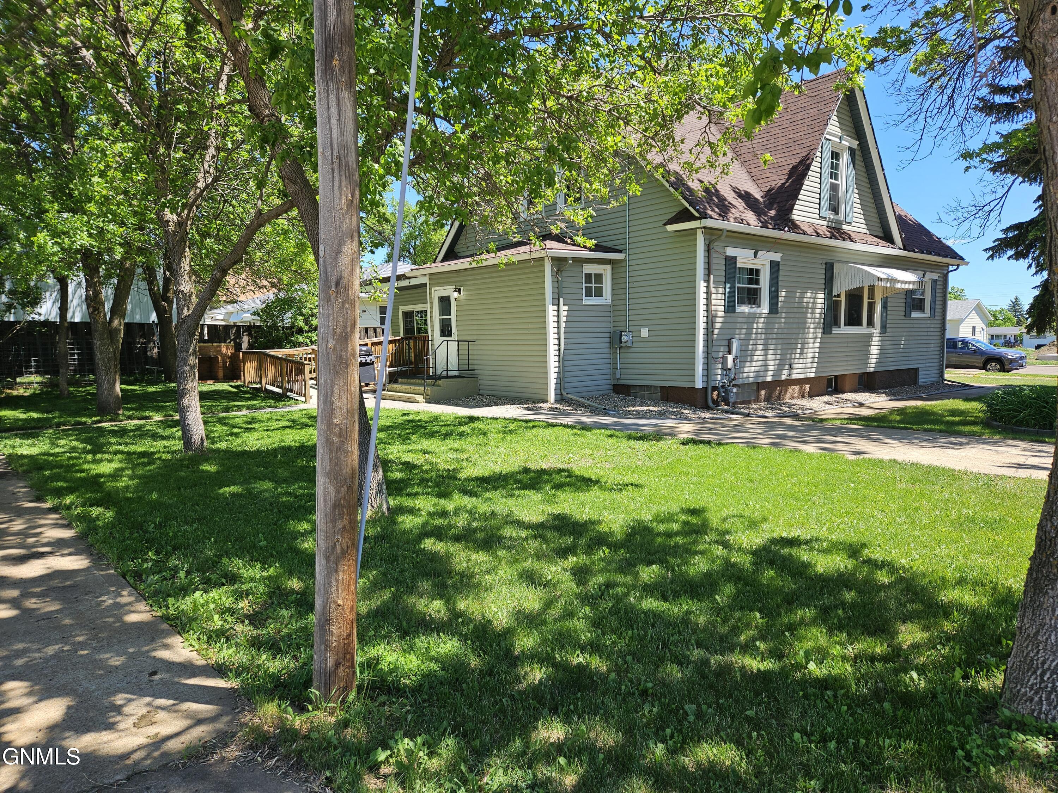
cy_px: 396
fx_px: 703
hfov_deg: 73.9
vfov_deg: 58.9
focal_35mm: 23
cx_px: 529
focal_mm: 5.4
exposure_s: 1/661
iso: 25
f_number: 1.8
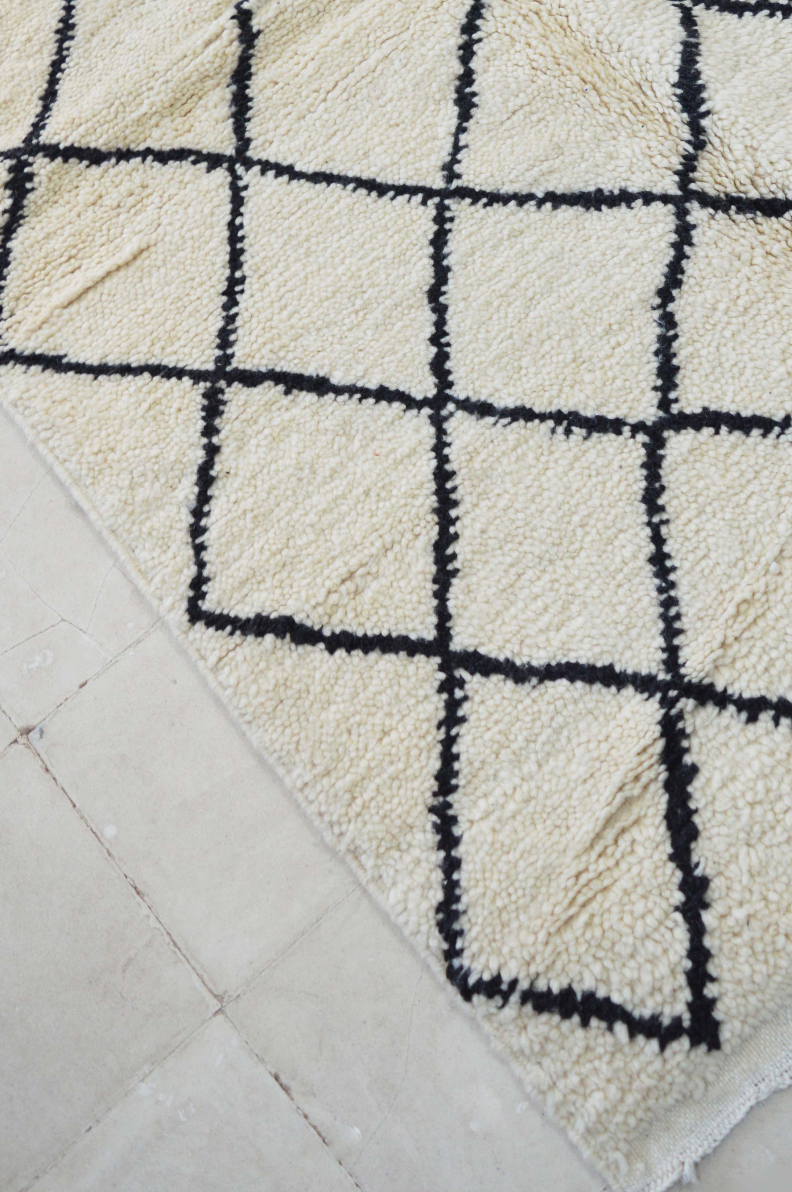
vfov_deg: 38.2
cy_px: 247
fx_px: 1653
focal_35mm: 50
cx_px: 555
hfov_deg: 26.7
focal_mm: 20
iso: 400
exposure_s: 1/60
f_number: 4
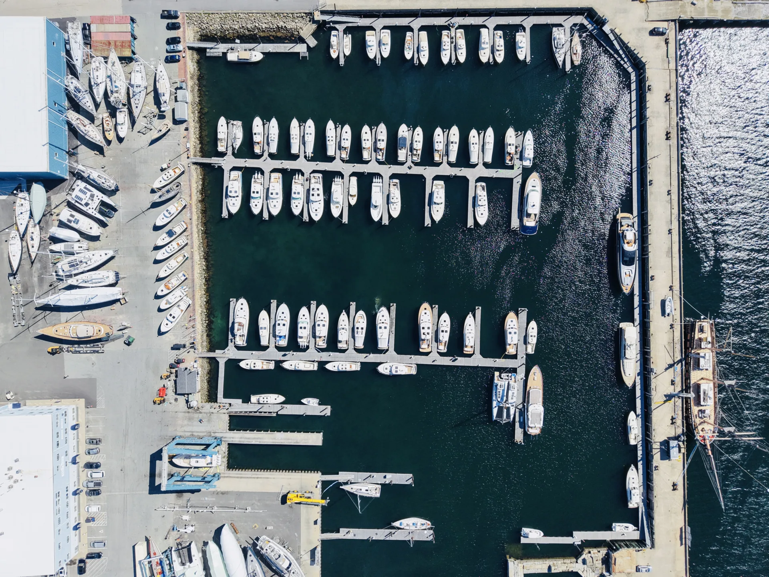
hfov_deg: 71.6
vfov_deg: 56.8
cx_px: 384
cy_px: 288
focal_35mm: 24
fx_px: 533
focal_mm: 8.67
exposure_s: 1/6400
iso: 310
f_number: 1.8
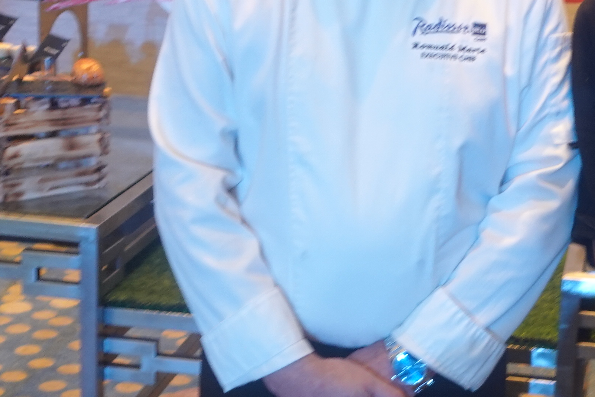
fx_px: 1355
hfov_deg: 24.4
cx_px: 477
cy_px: 182
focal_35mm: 82
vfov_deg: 16.7
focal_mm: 9.4
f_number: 1.8
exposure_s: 1/30
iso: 400
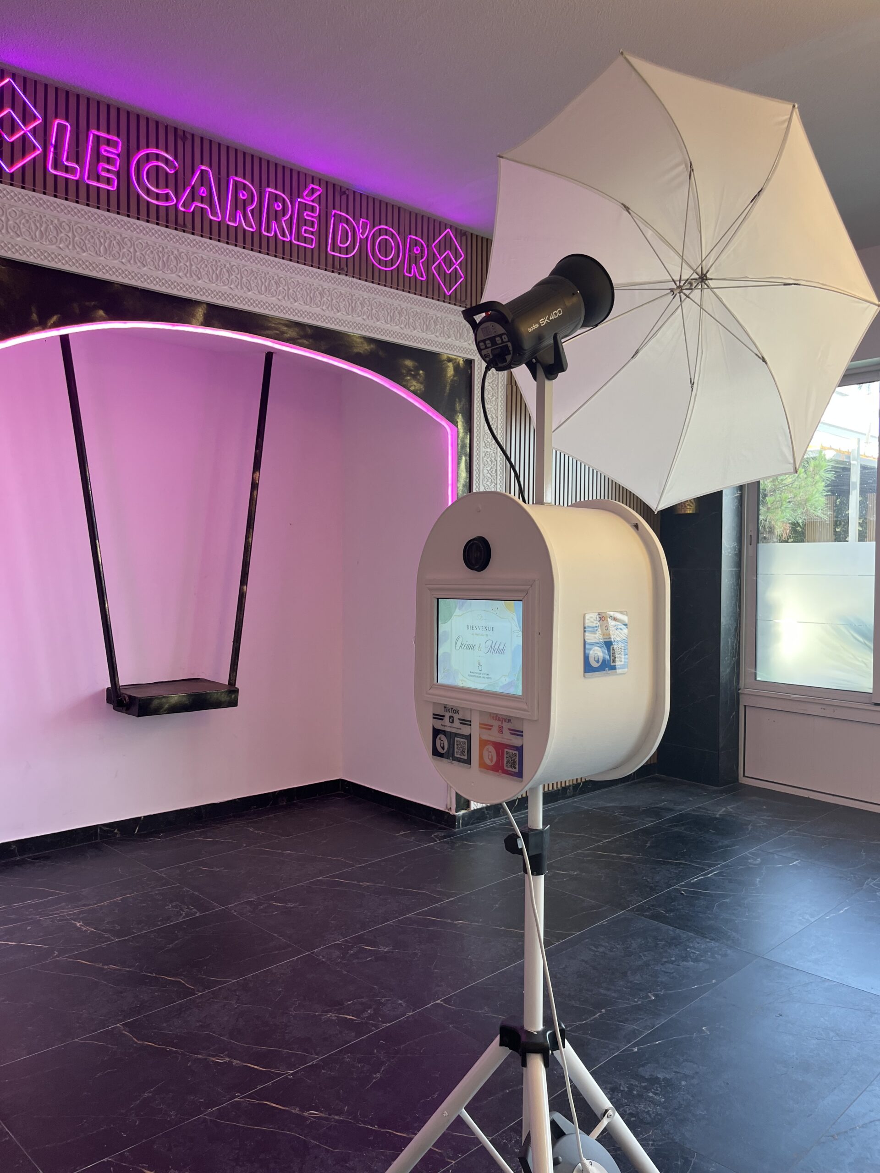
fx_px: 881
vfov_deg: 67.3
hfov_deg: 53.1
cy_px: 586
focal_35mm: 26
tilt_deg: -1.7
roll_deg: +0.1
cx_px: 440
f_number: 1.6
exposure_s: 1/100
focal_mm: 5.1
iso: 80
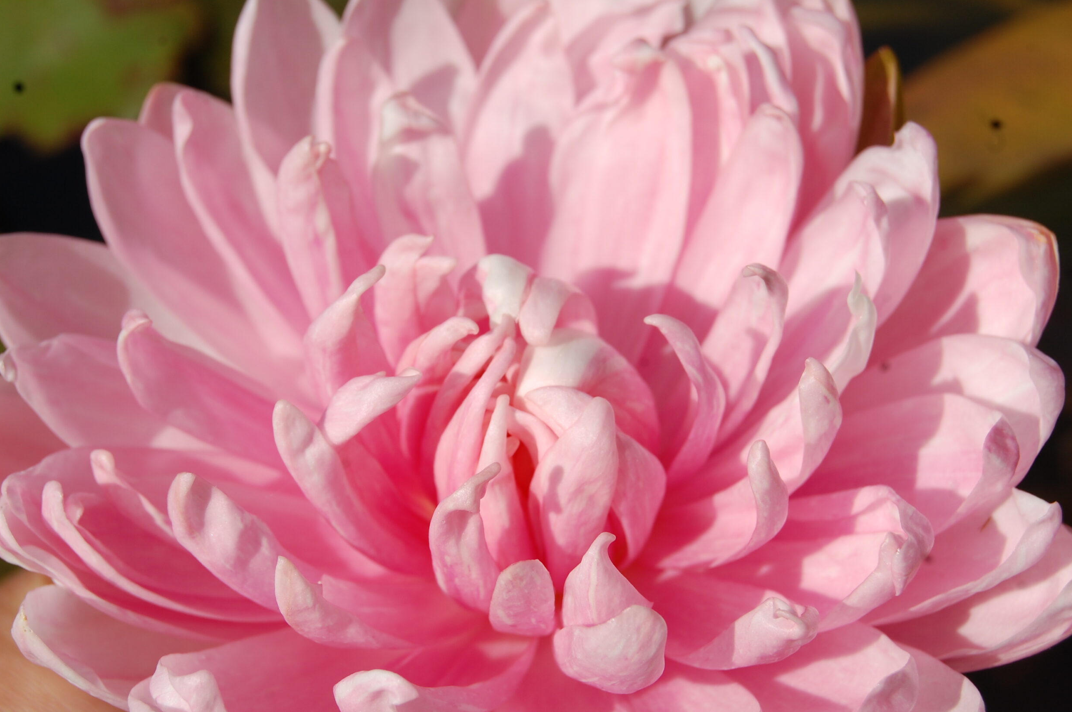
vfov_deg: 15.9
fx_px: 2544
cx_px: 536
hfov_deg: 23.8
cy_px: 344
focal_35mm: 86
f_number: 10
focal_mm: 55
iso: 200
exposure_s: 1/400
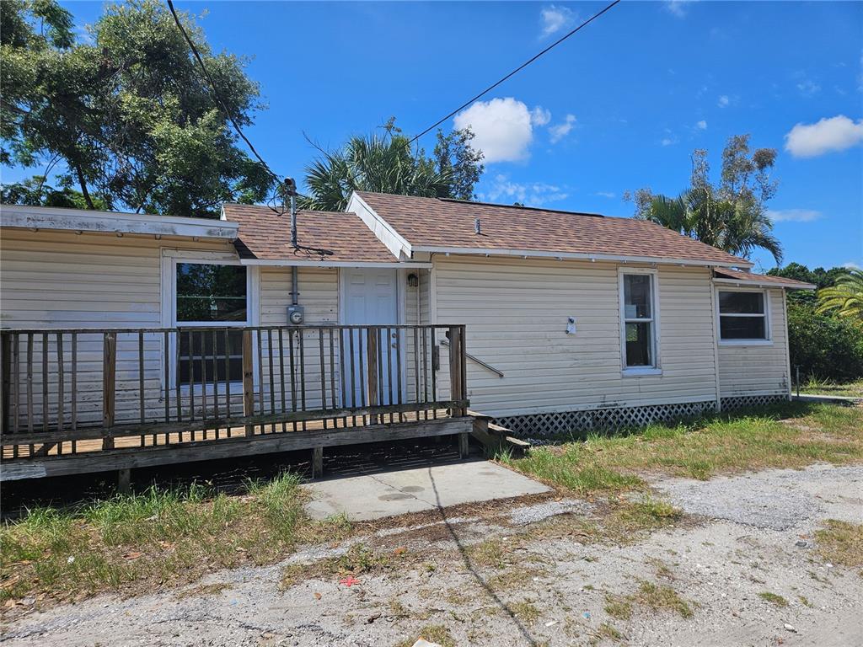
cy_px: 324
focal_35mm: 23
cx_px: 432
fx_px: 573
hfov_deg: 73.9
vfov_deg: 58.9
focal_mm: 5.4
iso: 25
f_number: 1.8
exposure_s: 1/2128
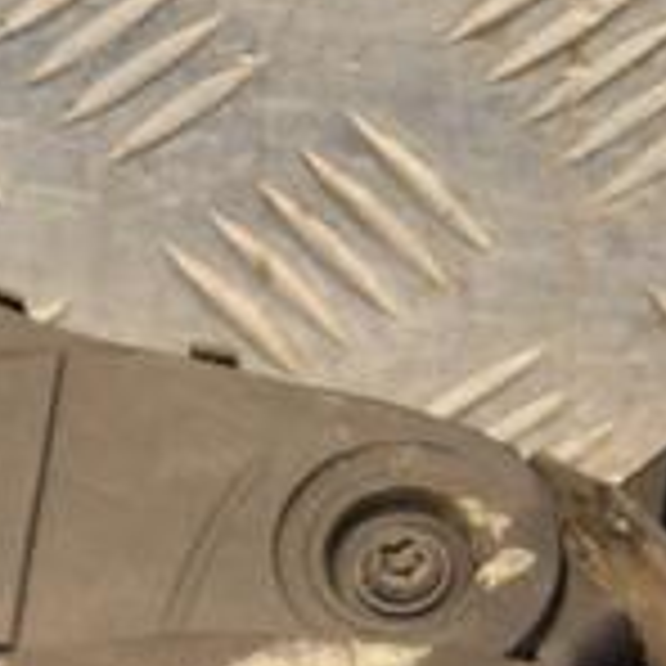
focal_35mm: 341
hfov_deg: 5.1
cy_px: 693
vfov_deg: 5.1
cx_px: -342
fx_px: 7423
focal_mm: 66
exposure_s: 1/160
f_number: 5.3
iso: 800
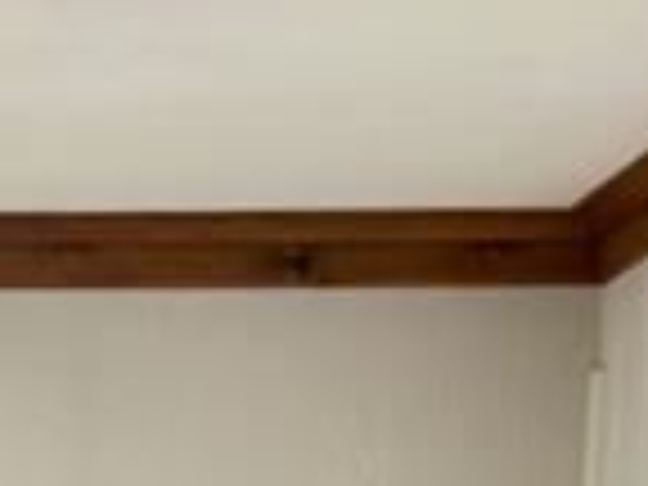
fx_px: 4680
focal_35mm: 250
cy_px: 1303
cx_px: -425
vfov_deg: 5.7
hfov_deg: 7.7
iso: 200
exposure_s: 1/109
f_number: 1.78
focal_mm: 6.76
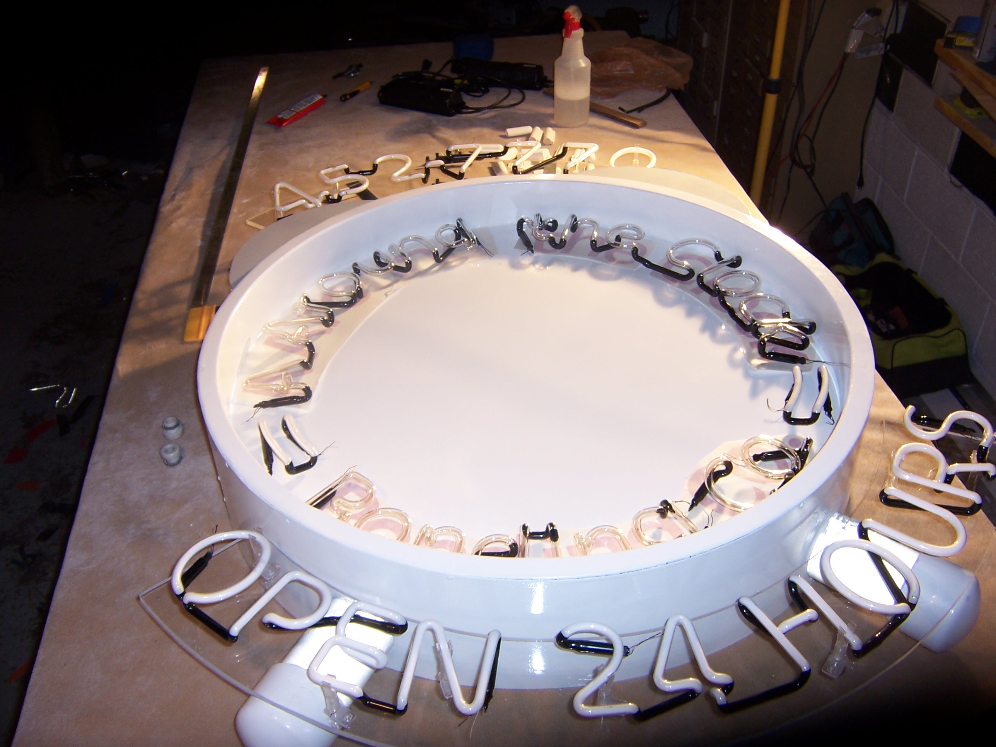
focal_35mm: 33
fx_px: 950
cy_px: 374
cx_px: 498
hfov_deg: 55.4
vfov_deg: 42.9
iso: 80
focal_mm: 5.5
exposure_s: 1/60
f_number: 2.8
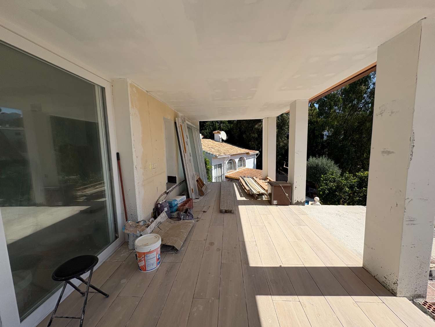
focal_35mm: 14
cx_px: 218
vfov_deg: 85.7
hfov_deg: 102.1
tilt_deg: -5.2
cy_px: 164
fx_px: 176
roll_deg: +2.2
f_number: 2.2
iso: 50
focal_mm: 2.22
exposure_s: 1/2584
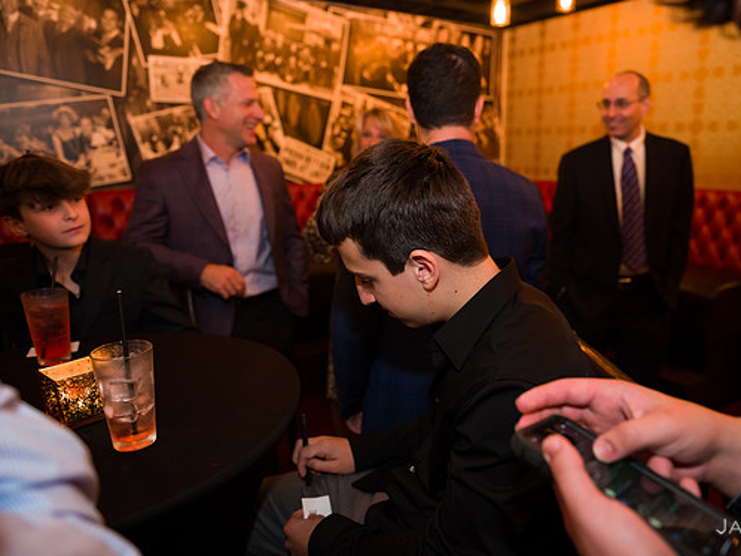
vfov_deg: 51.4
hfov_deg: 64.9
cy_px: 280
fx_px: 578
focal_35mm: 27
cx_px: 427
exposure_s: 1/200
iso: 1250
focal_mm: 24
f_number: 3.2
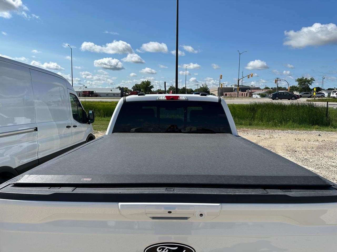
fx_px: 234
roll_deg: +0.0
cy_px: 126
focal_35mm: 24
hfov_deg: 71.6
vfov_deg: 56.8
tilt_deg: -7.4
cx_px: 168
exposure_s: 1/6623
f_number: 1.78
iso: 80
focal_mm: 6.86
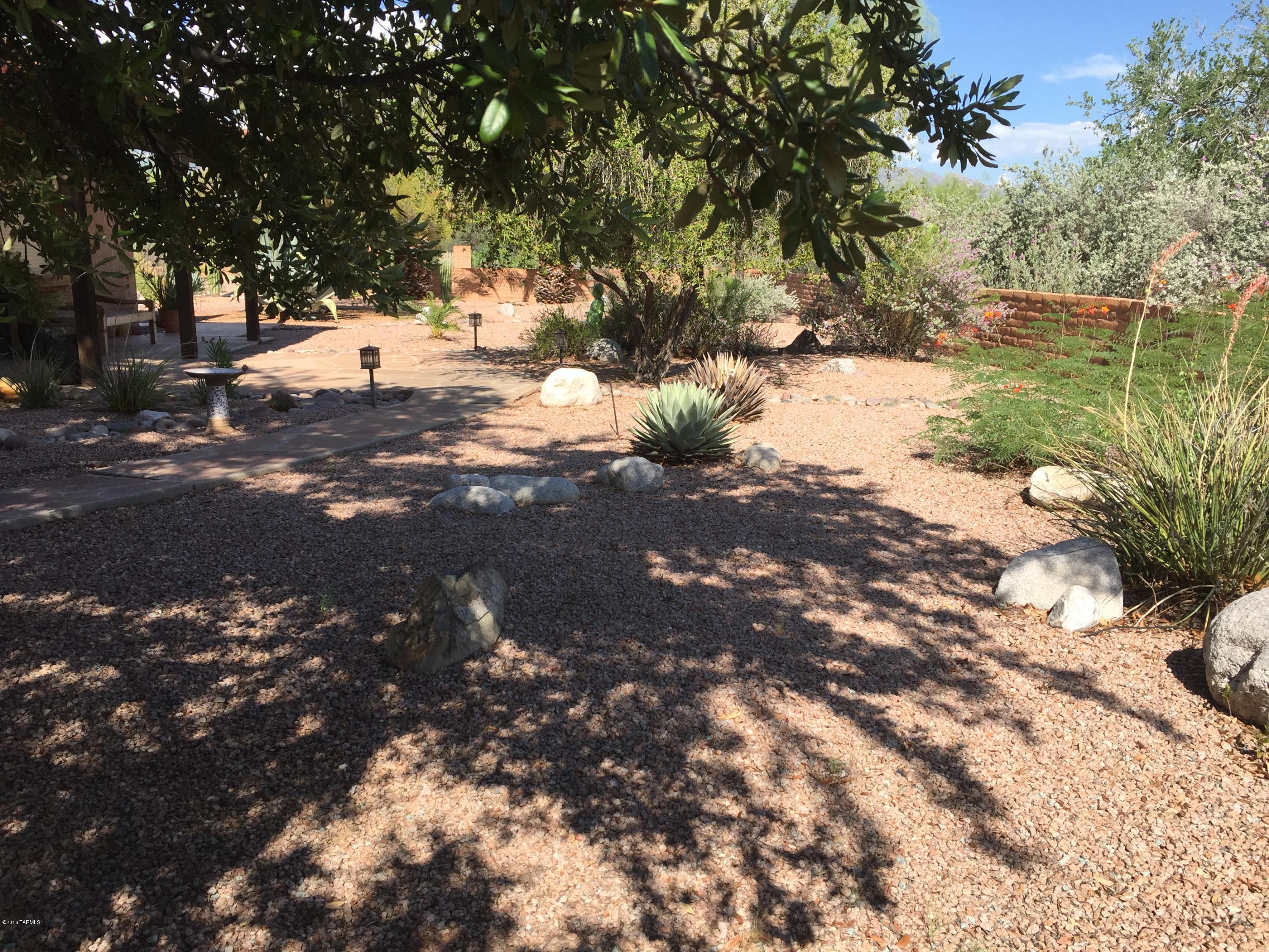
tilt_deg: -11.3
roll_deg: -1.2
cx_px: 634
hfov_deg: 61.7
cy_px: 476
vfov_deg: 48.2
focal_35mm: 29
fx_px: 1063
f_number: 2.2
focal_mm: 4.15
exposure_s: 1/1364
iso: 32
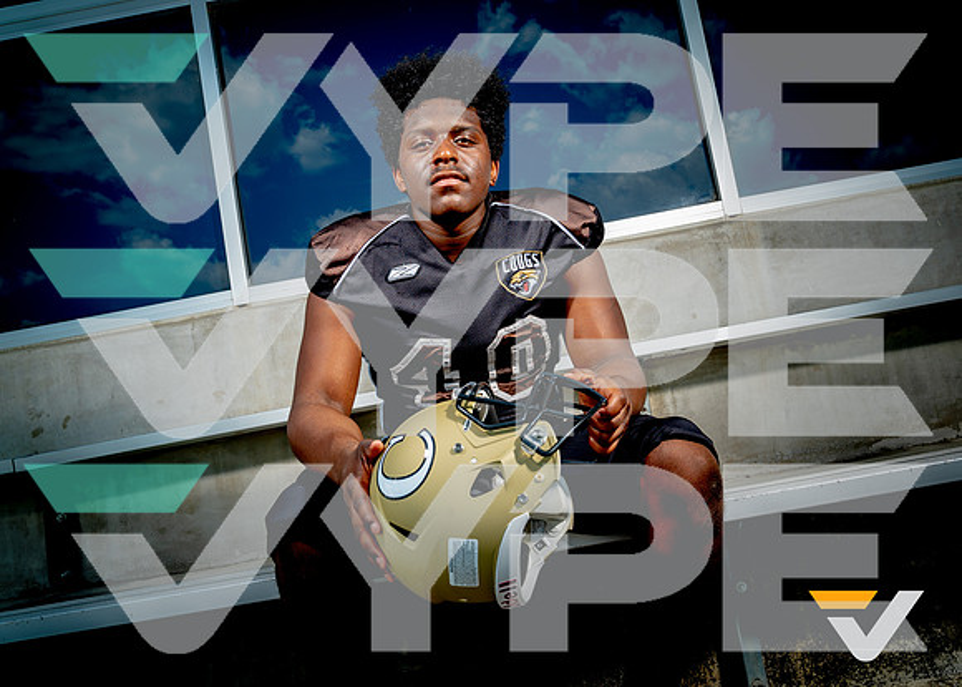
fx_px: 886
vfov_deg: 42.4
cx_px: 481
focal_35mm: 32
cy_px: 344
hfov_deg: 57.0
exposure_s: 1/125
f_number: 8
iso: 100
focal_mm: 31
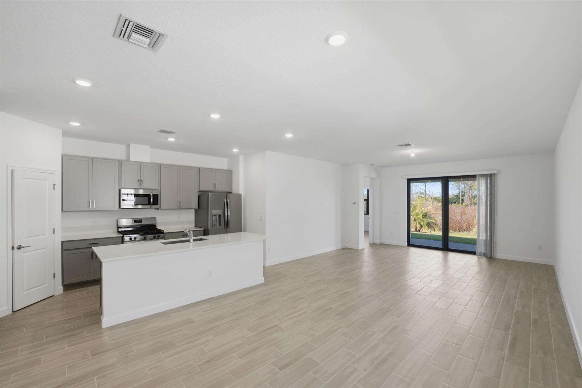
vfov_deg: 81.2
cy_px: 194
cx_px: 291
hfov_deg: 104.2
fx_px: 226
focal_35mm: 14
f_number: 4
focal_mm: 14
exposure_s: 1/200
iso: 100
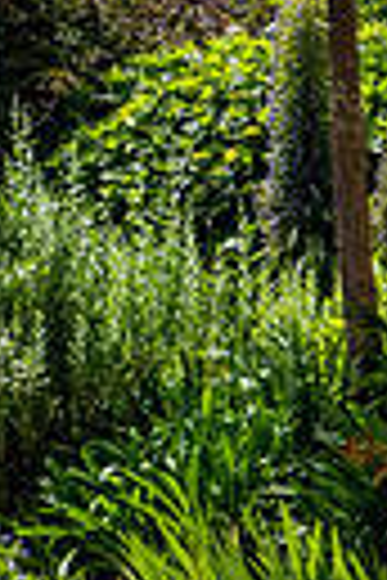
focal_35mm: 315
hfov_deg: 4.2
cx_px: -770
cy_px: -205
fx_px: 5079
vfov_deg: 6.5
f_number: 8
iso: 100
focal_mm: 70
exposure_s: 1/250
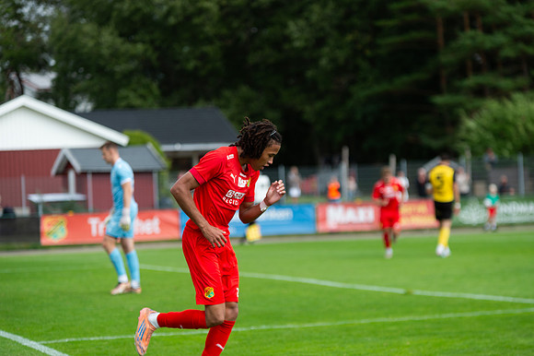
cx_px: 267
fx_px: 1871
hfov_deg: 16.2
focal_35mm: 126
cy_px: 178
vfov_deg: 10.9
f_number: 3.2
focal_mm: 122
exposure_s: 1/1600
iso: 180
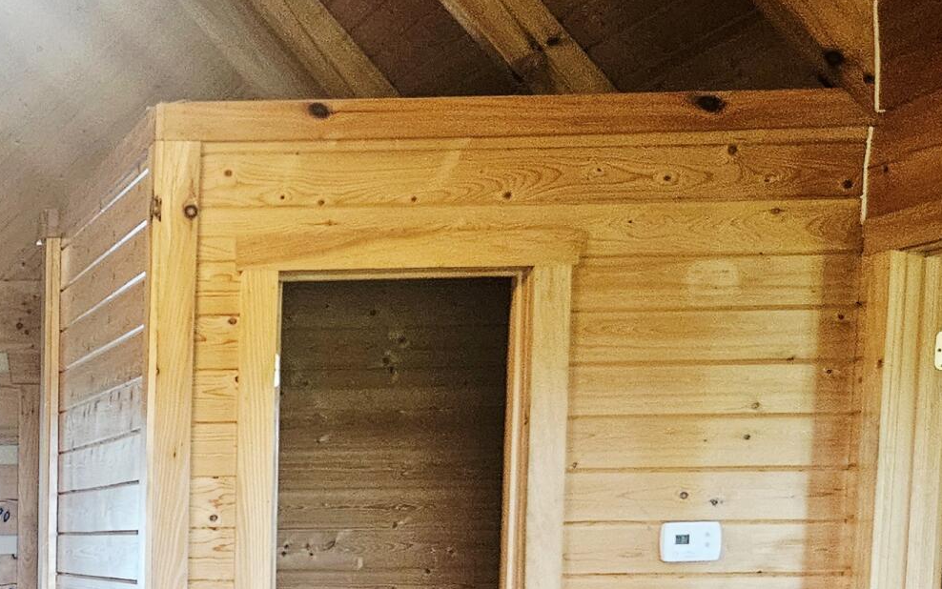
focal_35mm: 74
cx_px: -285
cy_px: 687
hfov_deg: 24.3
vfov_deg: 16.9
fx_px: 1900
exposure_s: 1/120
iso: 640
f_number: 1.8
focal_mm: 5.4
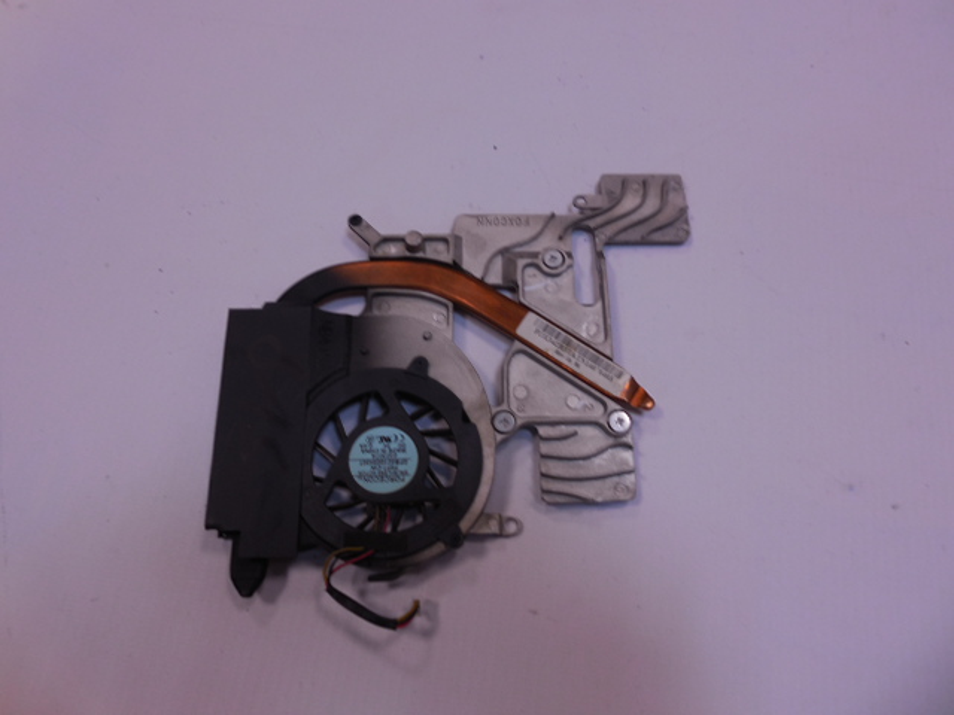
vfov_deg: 53.1
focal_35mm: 26
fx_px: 717
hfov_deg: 67.3
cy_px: 358
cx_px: 477
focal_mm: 4.6
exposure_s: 1/30
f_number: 3.5
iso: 125
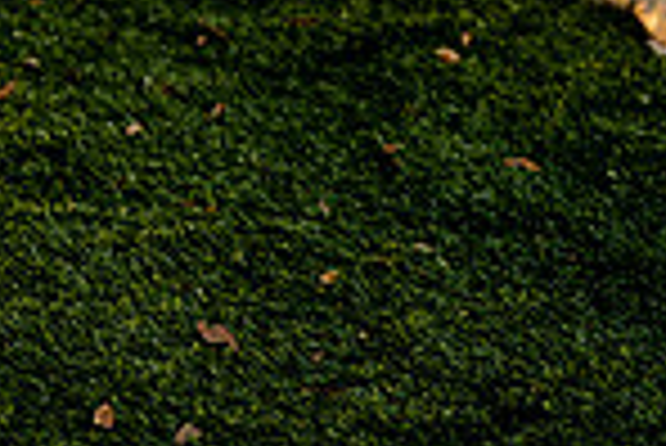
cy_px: -505
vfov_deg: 8.2
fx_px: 2926
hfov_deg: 13.0
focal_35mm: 158
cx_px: 369
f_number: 4
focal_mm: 52
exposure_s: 1/250
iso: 100
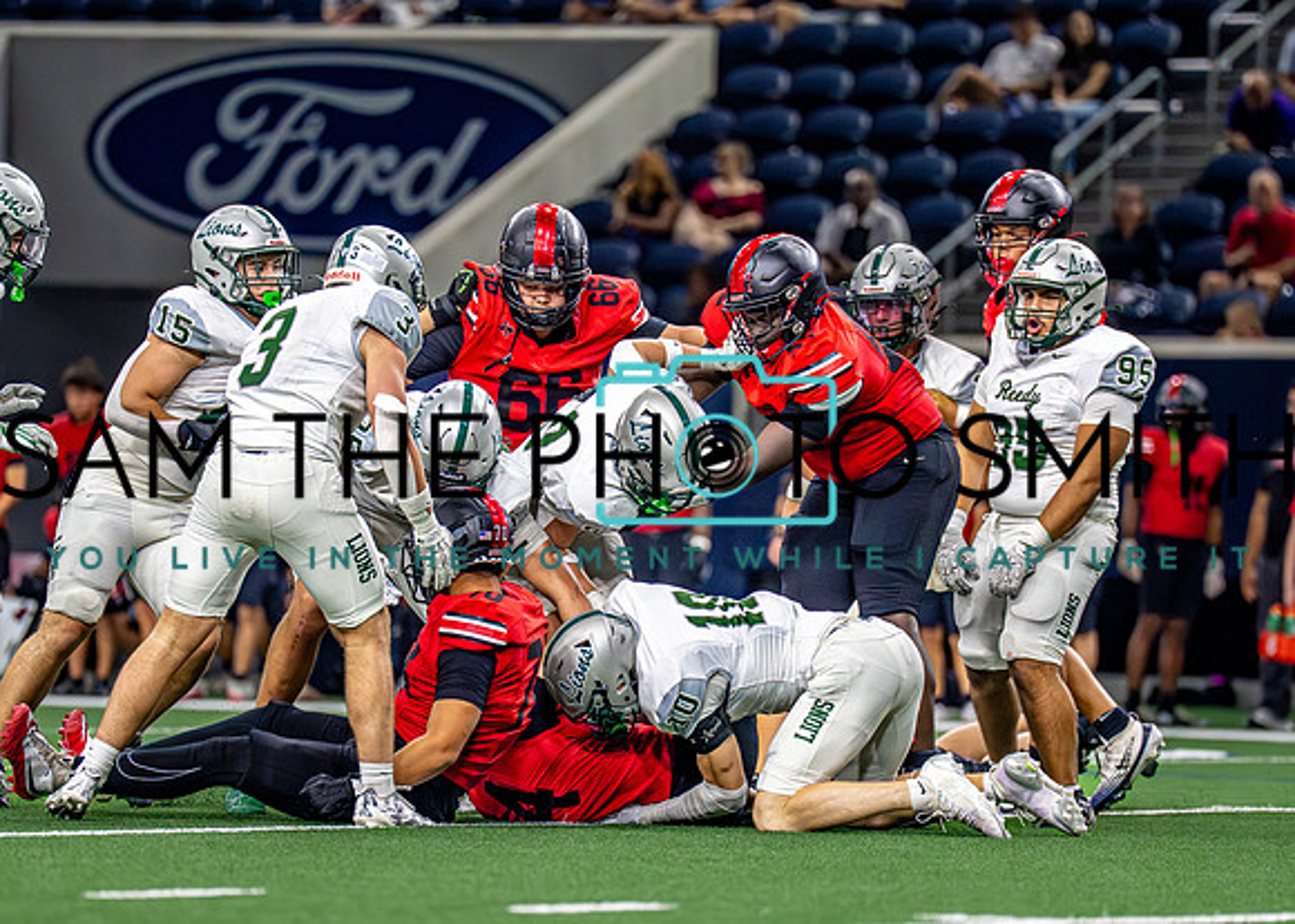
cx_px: 654
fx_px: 11531
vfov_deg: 4.6
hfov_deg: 6.4
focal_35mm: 314
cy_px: 618
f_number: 2.8
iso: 5000
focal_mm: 200
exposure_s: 1/2000
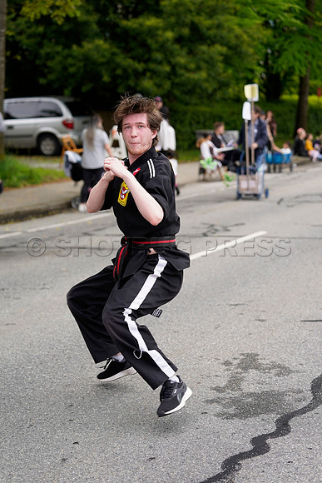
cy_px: 242
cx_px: 161
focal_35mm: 70
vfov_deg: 28.8
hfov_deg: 19.5
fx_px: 939
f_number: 3.2
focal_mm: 70
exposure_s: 1/400
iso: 320
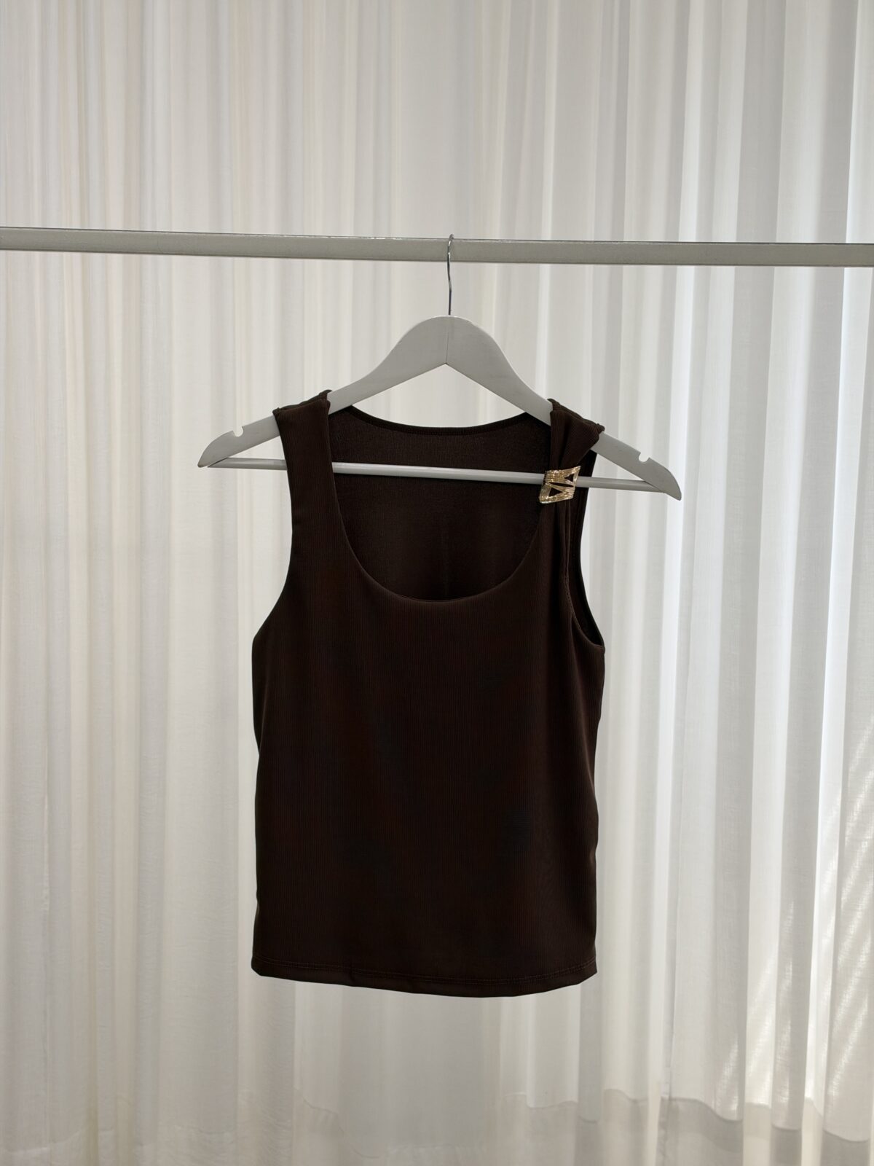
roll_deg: -1.4
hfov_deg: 30.3
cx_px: 437
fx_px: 1616
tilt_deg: -6.2
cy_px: 583
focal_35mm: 48
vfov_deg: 39.7
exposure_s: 1/151
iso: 50
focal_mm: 6.93
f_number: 1.8
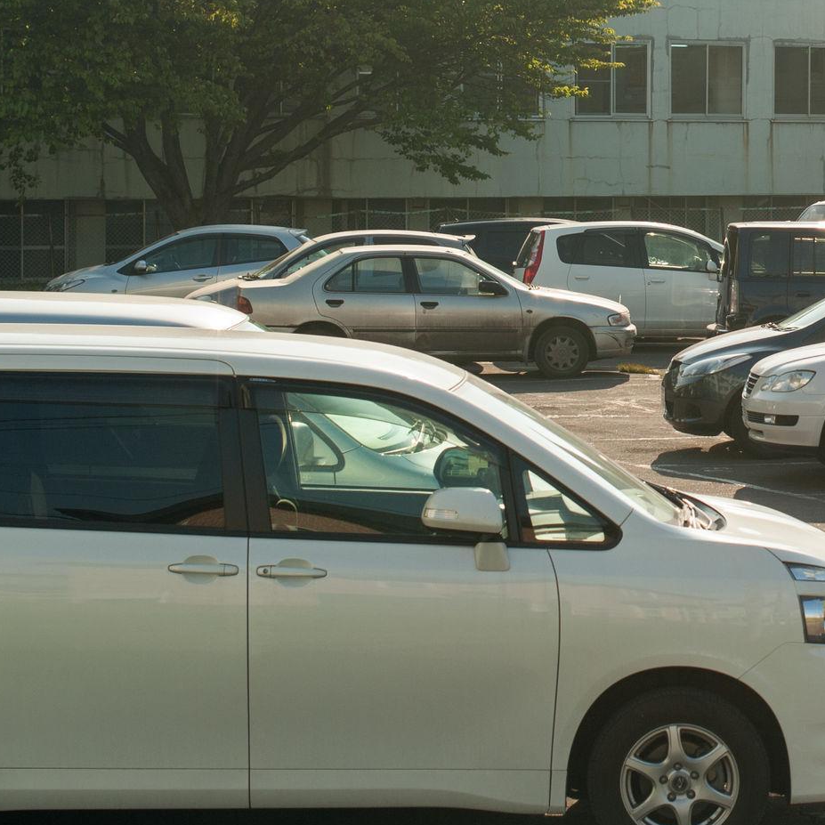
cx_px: 893
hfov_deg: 14.8
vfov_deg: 15.1
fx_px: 3101
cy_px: 179
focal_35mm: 115
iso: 200
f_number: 5.6
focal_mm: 50
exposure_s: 1/1600
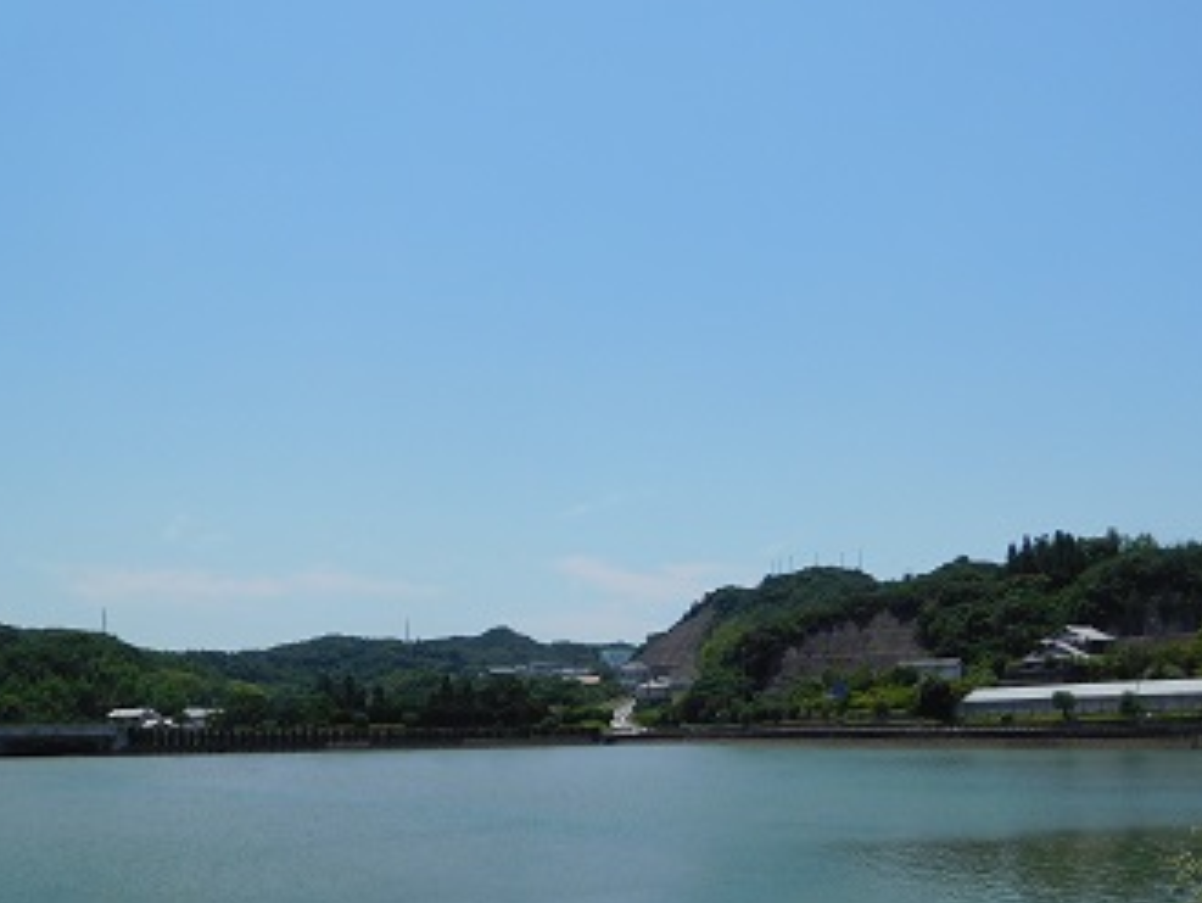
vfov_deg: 40.1
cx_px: 667
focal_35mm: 35
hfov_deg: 52.5
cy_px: 621
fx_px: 1216
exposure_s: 1/640
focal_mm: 4.5
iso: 125
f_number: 6.8
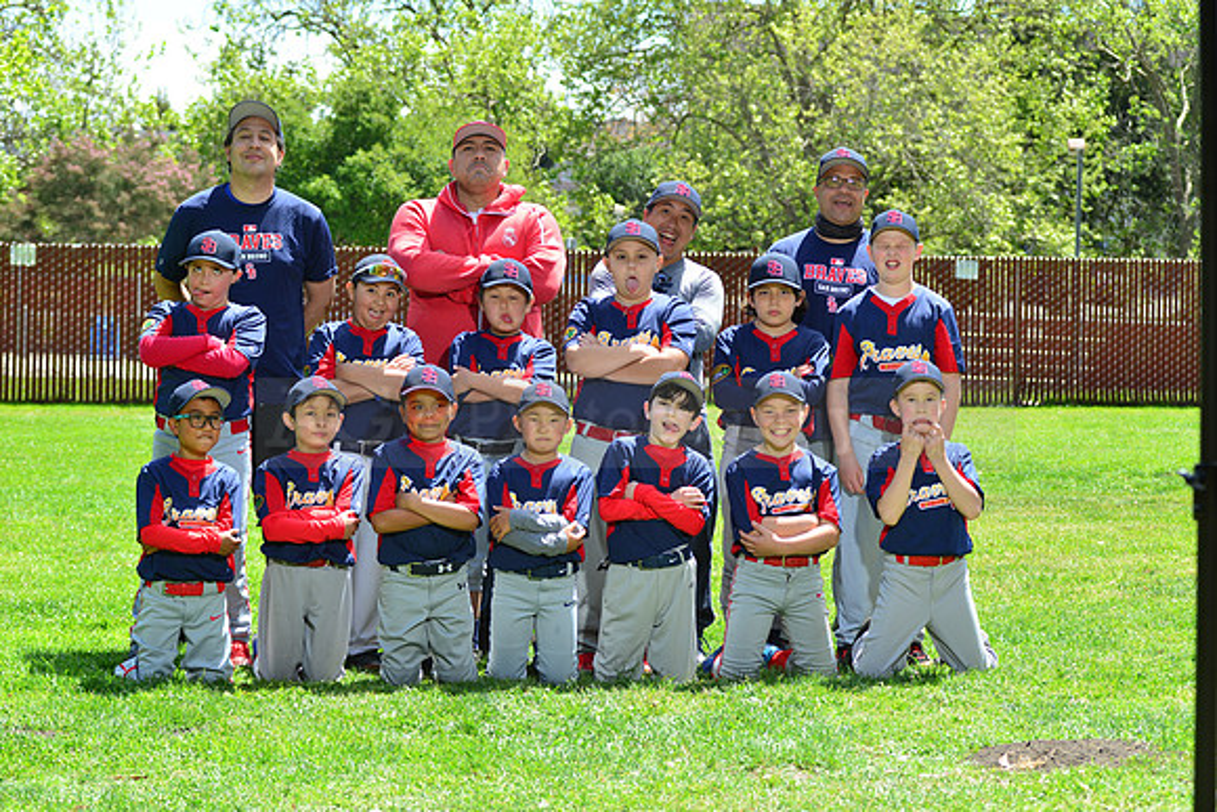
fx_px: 2908
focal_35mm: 86
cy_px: 406
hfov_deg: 23.6
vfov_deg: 15.9
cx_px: 608
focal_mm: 86
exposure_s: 1/200
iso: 200
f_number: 8
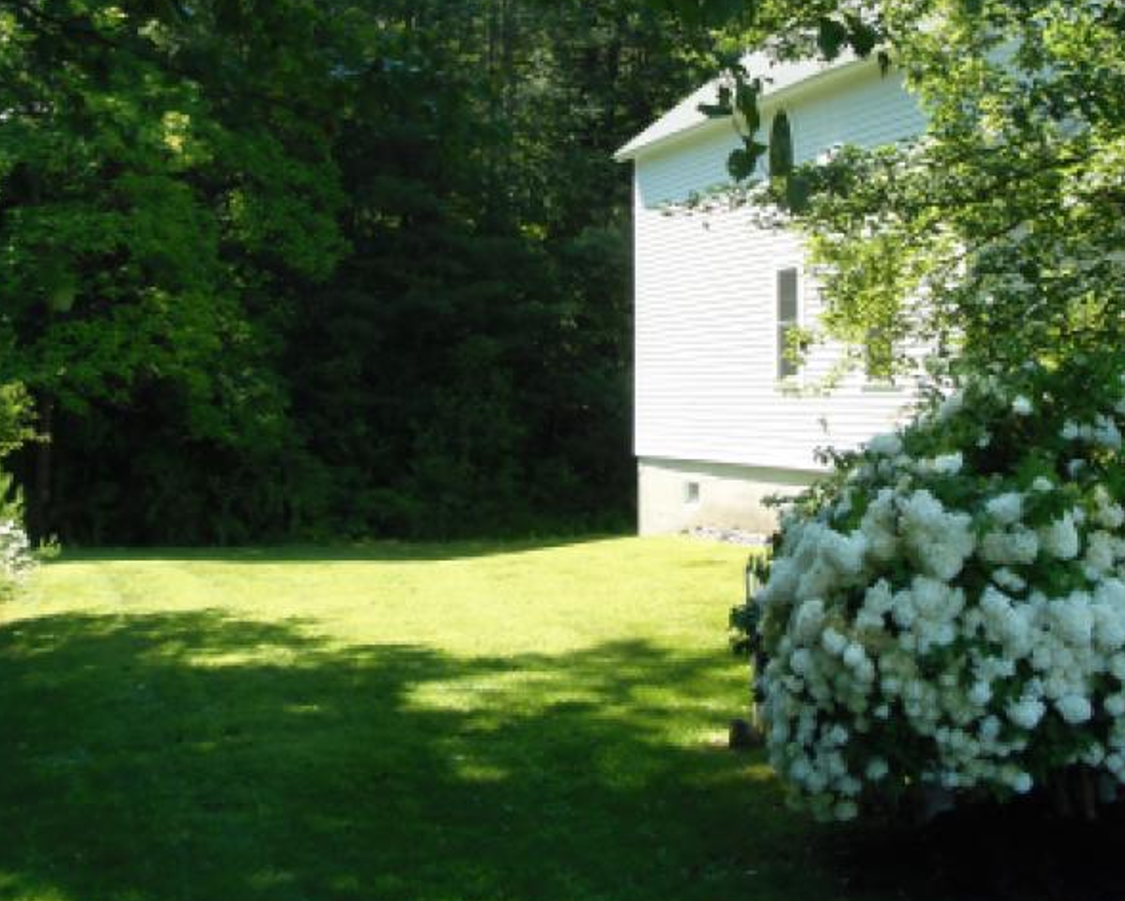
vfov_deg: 29.4
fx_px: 1699
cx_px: 804
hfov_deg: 36.0
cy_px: 253
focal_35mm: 51
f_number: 3.2
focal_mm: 5.5
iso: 64
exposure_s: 1/200
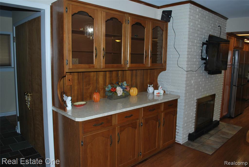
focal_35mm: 27
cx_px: 124
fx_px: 187
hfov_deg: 67.3
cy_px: 84
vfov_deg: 48.0
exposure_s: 1/60
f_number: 3.5
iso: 200
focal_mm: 18
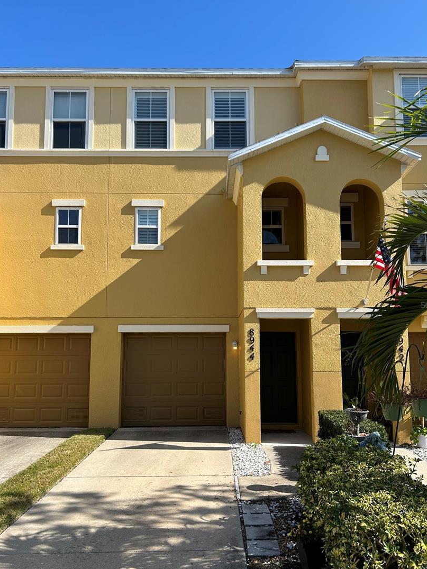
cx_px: 220
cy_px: 305
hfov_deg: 48.2
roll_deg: -0.1
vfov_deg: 61.6
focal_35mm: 29
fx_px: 477
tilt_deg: +6.9
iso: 50
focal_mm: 5.7
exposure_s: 1/2457
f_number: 1.5
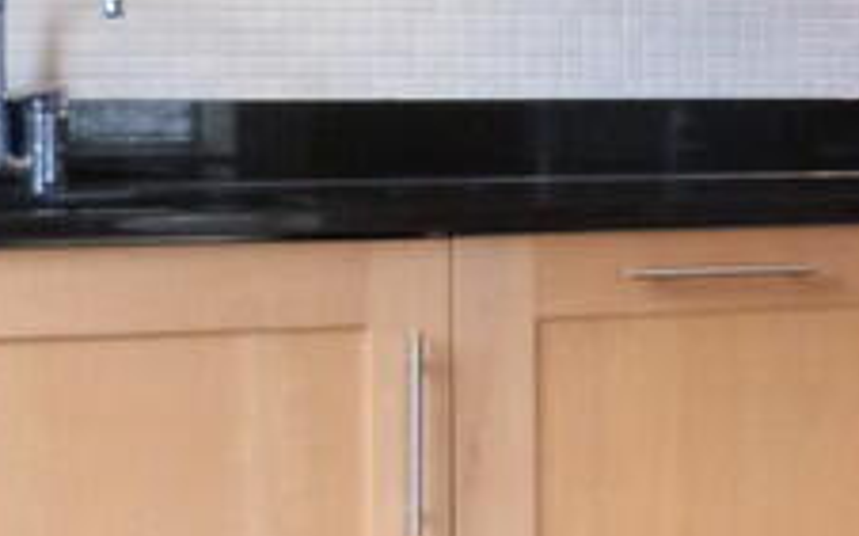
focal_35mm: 120
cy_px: 110
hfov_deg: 16.6
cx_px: 1041
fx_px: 2808
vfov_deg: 10.9
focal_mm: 4.5
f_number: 2.8
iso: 400
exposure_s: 1/60
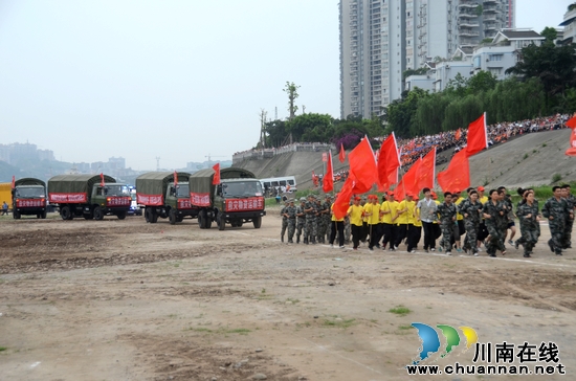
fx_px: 1006
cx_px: 288
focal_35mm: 63
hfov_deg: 32.0
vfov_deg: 21.5
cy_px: 190
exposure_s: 1/125
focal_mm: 42
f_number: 5.6
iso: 200
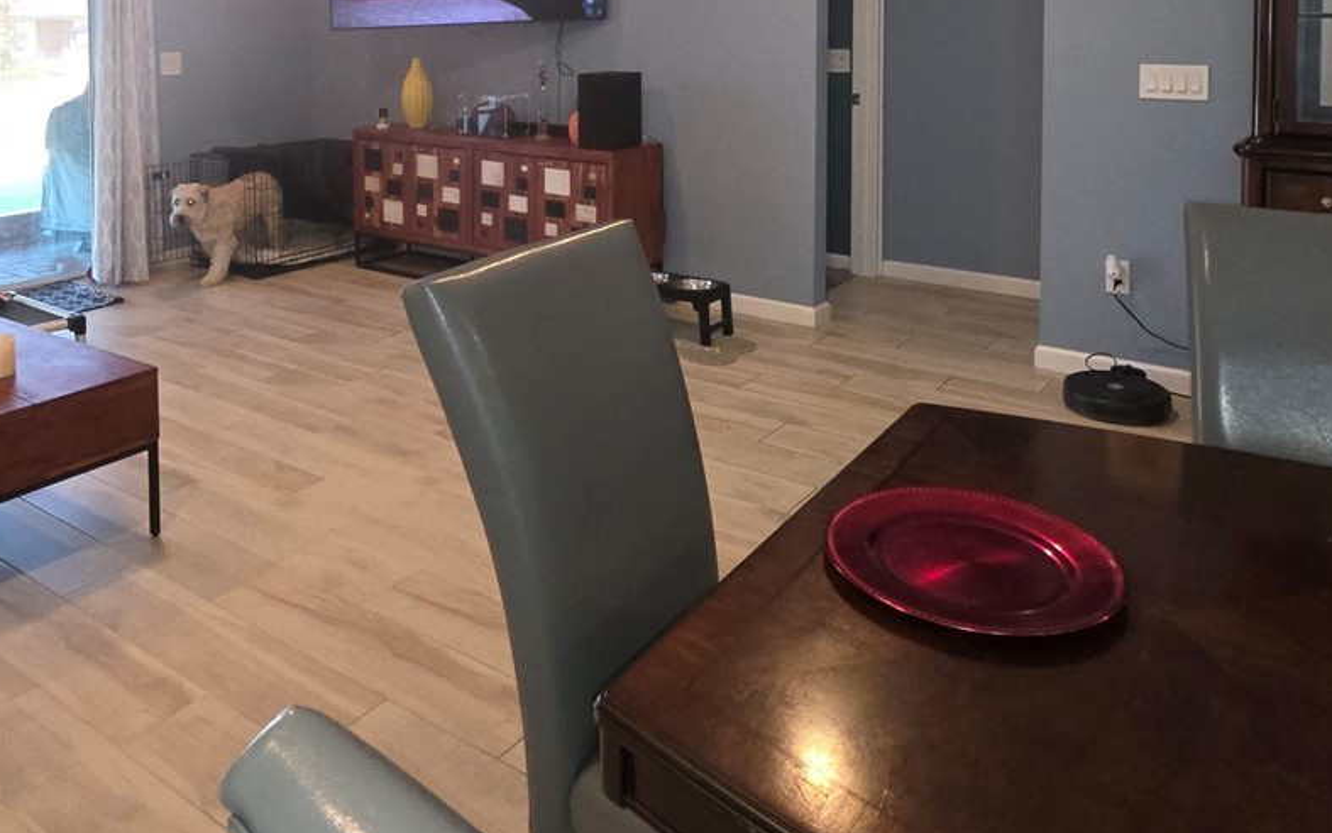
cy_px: 54
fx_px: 1017
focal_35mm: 28
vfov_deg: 40.5
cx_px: 569
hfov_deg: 66.1
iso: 250
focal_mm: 2.2
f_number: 1.9
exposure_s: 1/60
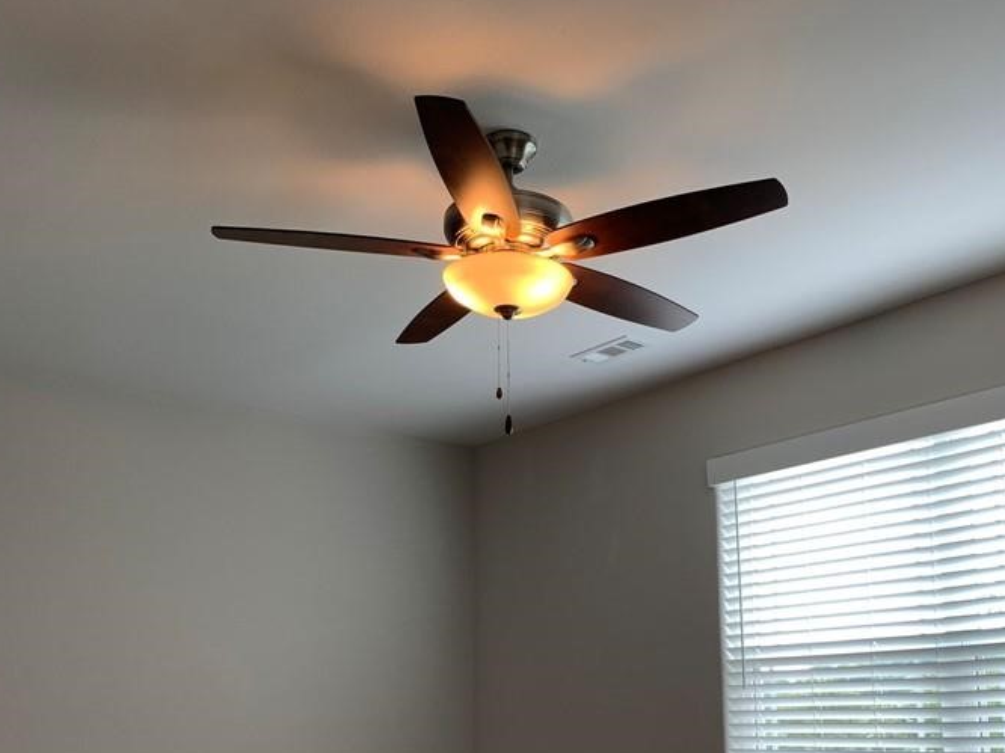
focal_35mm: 40
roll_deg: +0.4
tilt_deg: +8.4
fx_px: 1161
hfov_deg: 46.6
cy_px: 545
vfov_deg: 35.3
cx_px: 584
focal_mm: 4.25
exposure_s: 1/120
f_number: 1.8
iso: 40
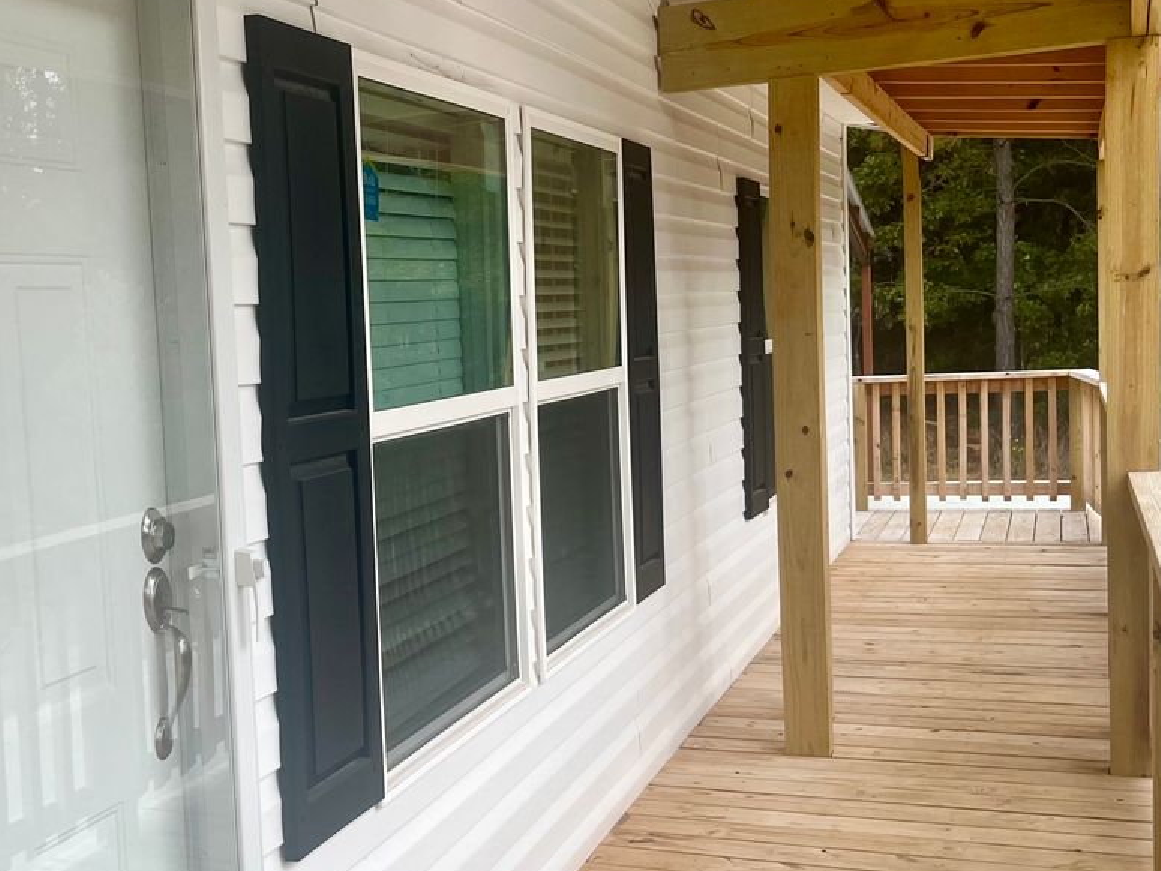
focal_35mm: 47
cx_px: 352
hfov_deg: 39.7
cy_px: 457
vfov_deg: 30.9
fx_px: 1577
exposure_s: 1/696
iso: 50
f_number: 1.6
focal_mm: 5.1
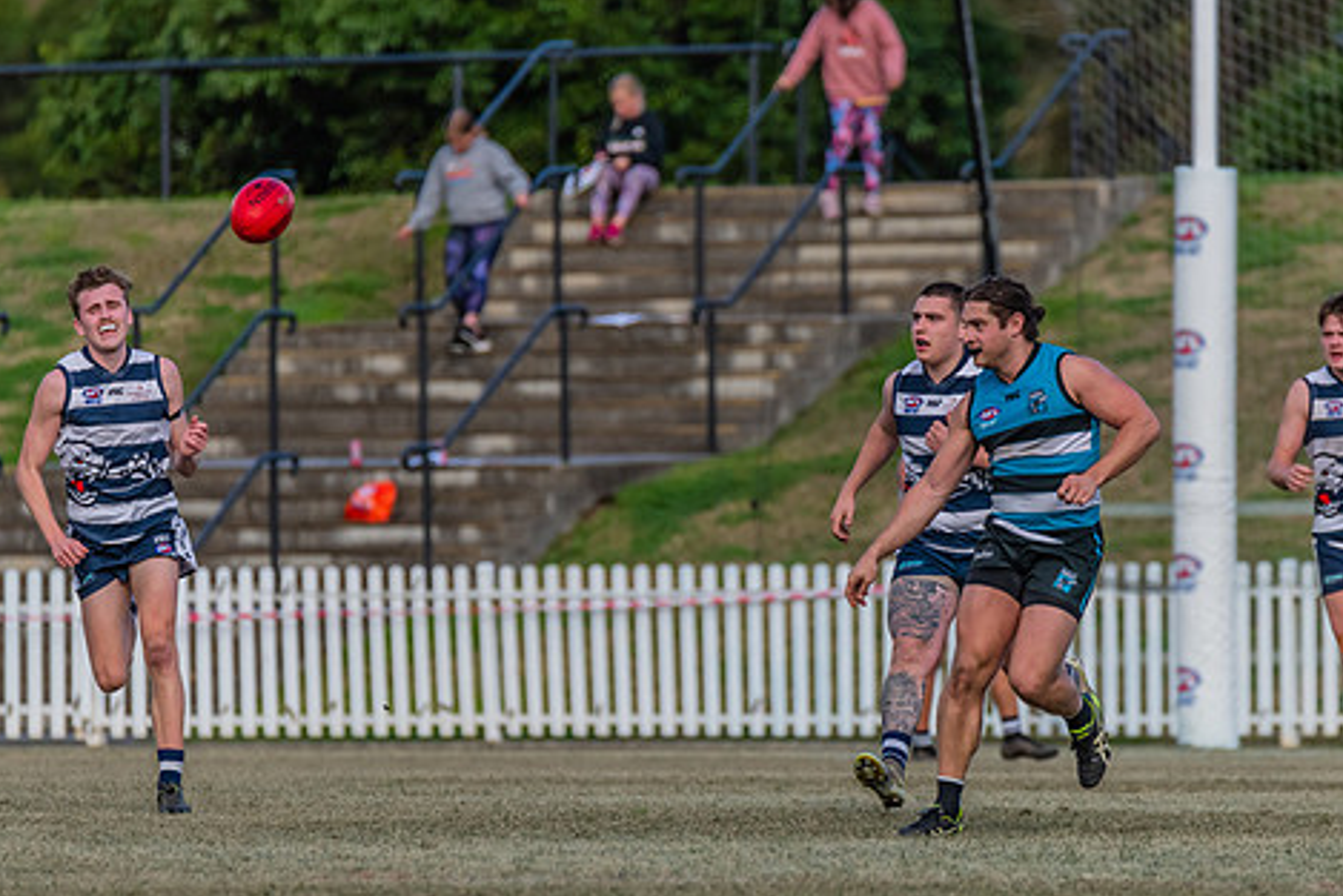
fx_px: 22687
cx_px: 816
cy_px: 531
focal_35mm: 608
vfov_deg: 2.3
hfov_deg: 3.4
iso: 1100
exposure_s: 1/2000
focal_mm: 460
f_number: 6.3
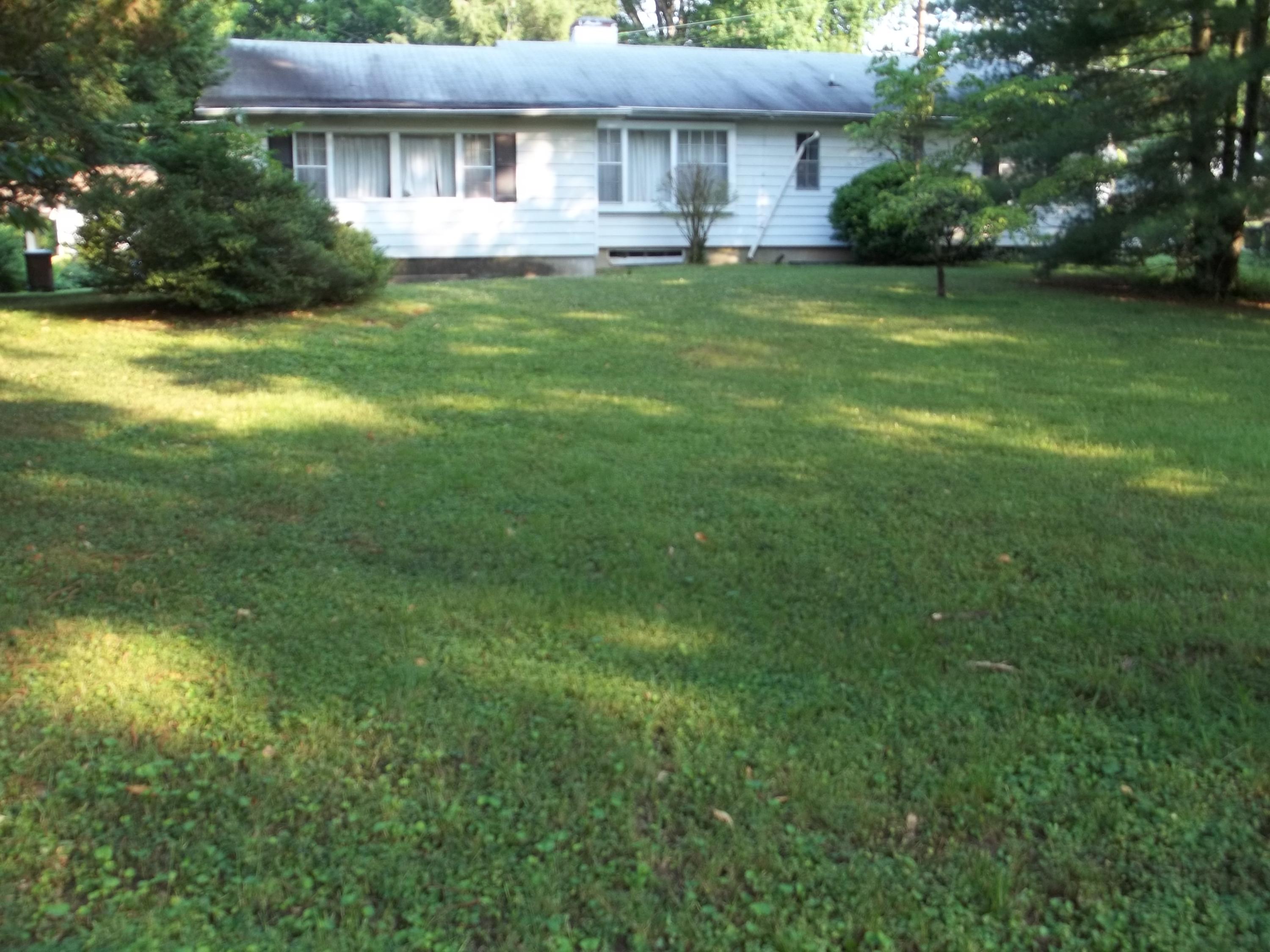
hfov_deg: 55.4
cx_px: 635
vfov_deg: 42.9
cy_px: 476
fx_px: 1211
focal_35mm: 33
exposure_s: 1/60
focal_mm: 5.9
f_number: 3.3
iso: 64
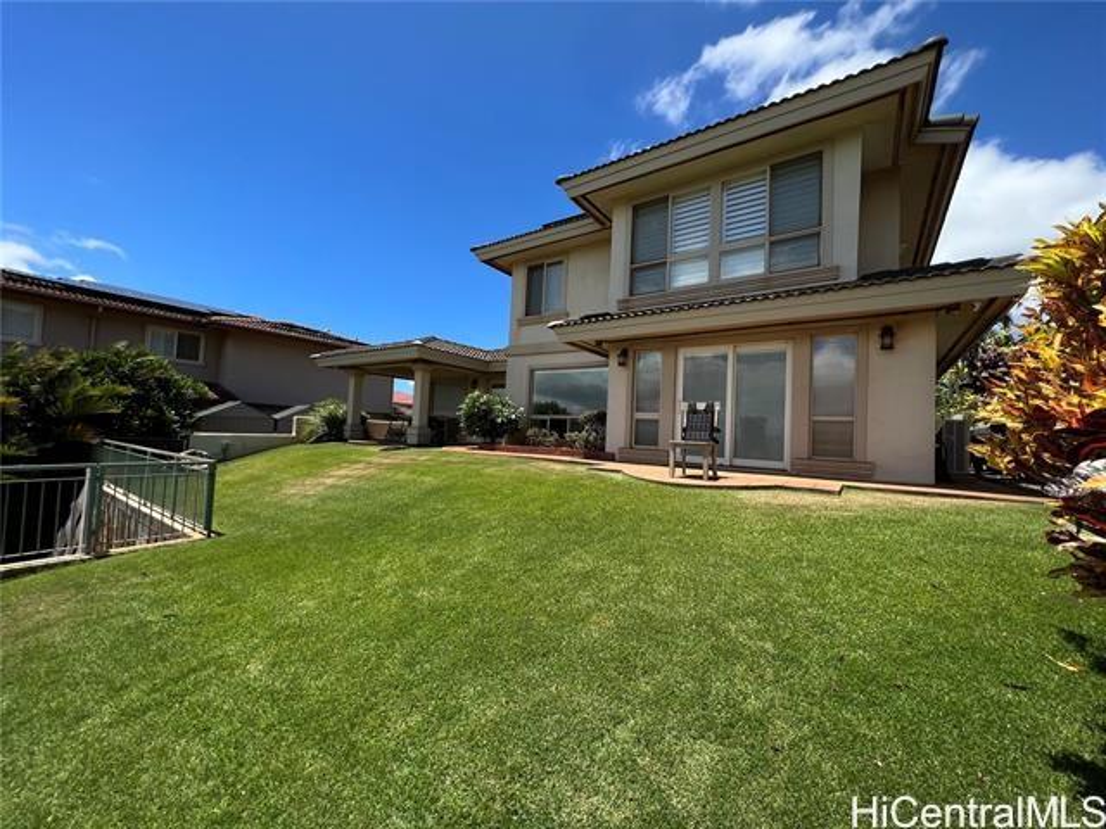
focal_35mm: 13
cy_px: 414
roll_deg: -3.7
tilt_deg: +2.5
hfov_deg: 106.2
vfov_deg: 89.9
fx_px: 415
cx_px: 553
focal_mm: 1.57
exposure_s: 1/2053
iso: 32
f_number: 1.8
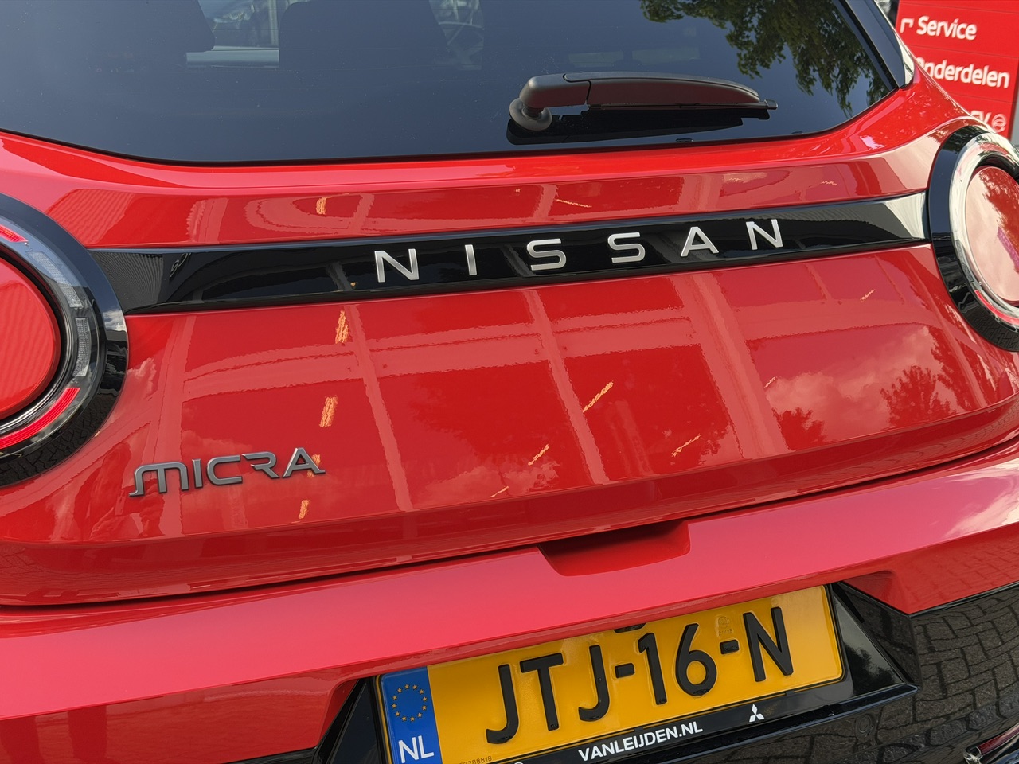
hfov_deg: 39.7
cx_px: 510
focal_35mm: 48
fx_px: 1413
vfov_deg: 30.3
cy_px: 382
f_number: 1.78
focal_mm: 6.76
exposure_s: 1/262
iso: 64
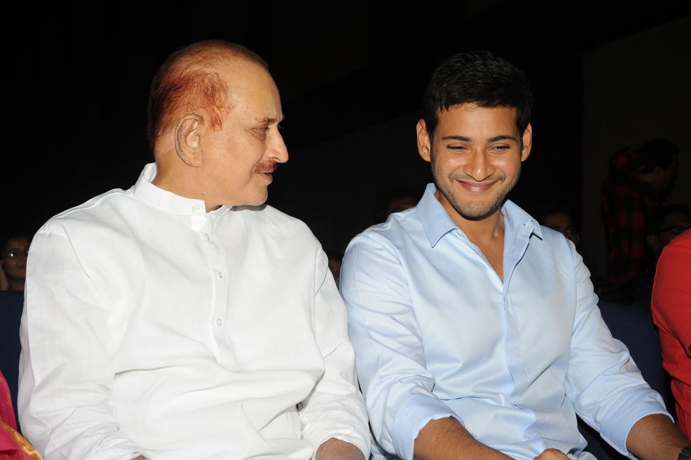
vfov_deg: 21.9
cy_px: 230
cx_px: 346
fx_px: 1190
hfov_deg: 32.4
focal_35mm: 62
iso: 200
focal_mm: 62
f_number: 10
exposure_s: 1/125
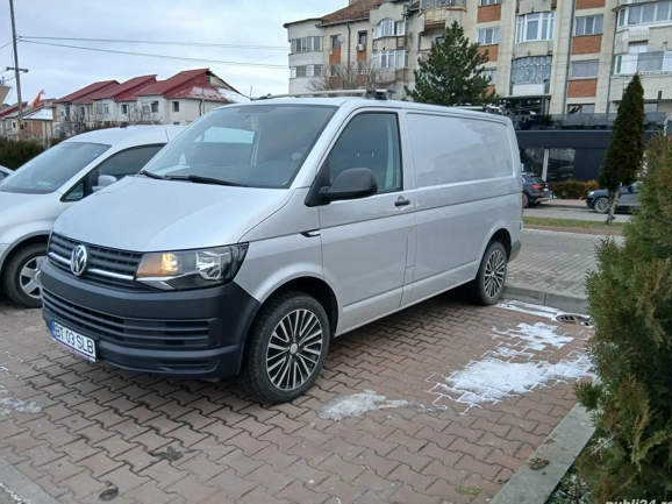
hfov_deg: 65.3
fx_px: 524
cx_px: 329
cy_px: 253
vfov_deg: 51.3
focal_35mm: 27
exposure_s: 1/50
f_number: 1.8
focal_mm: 3.98
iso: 20
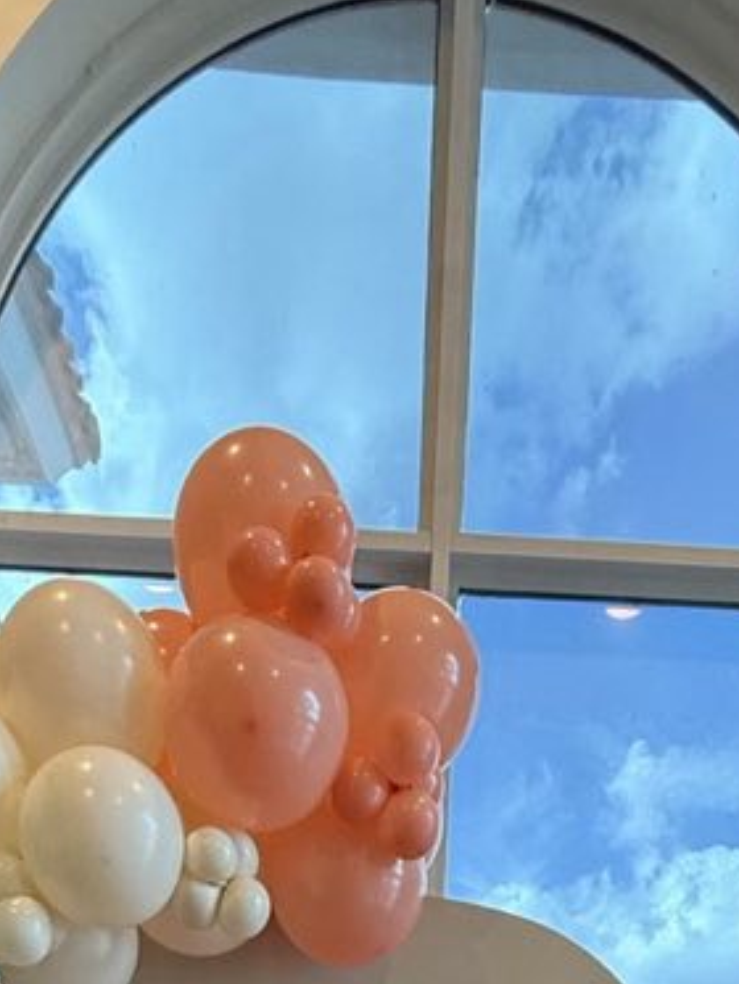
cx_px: 359
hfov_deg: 32.2
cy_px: 1514
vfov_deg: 27.3
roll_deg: -2.1
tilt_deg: -11.5
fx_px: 1280
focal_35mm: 45
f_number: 2.2
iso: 250
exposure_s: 1/120
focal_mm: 2.22
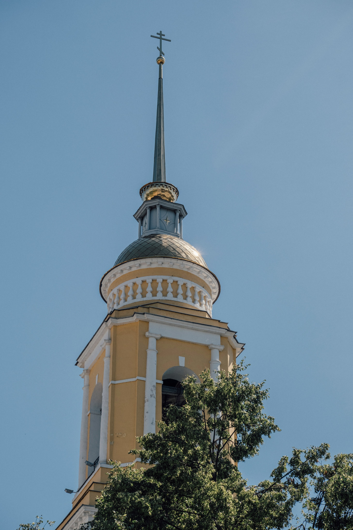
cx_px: 176
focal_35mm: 83
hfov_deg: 16.5
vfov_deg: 24.5
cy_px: 265
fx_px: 1221
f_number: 6.4
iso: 320
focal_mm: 55
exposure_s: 1/1250
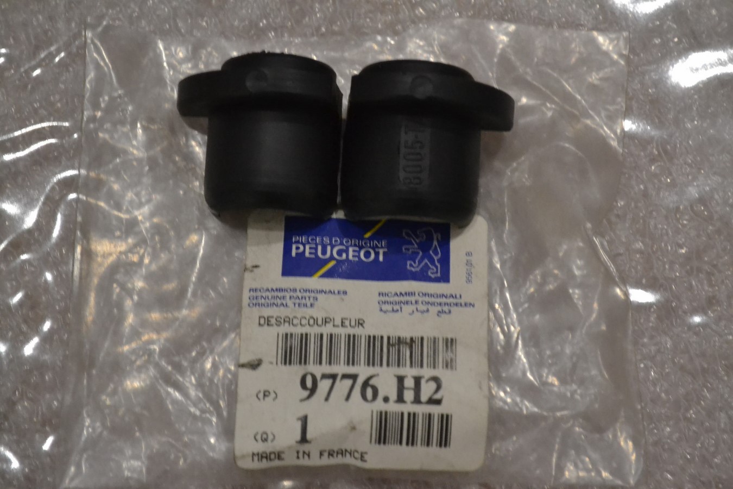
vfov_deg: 17.5
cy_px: 244
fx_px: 1588
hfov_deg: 26.0
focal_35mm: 78
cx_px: 366
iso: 3200
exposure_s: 1/30
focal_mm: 52
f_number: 5.6
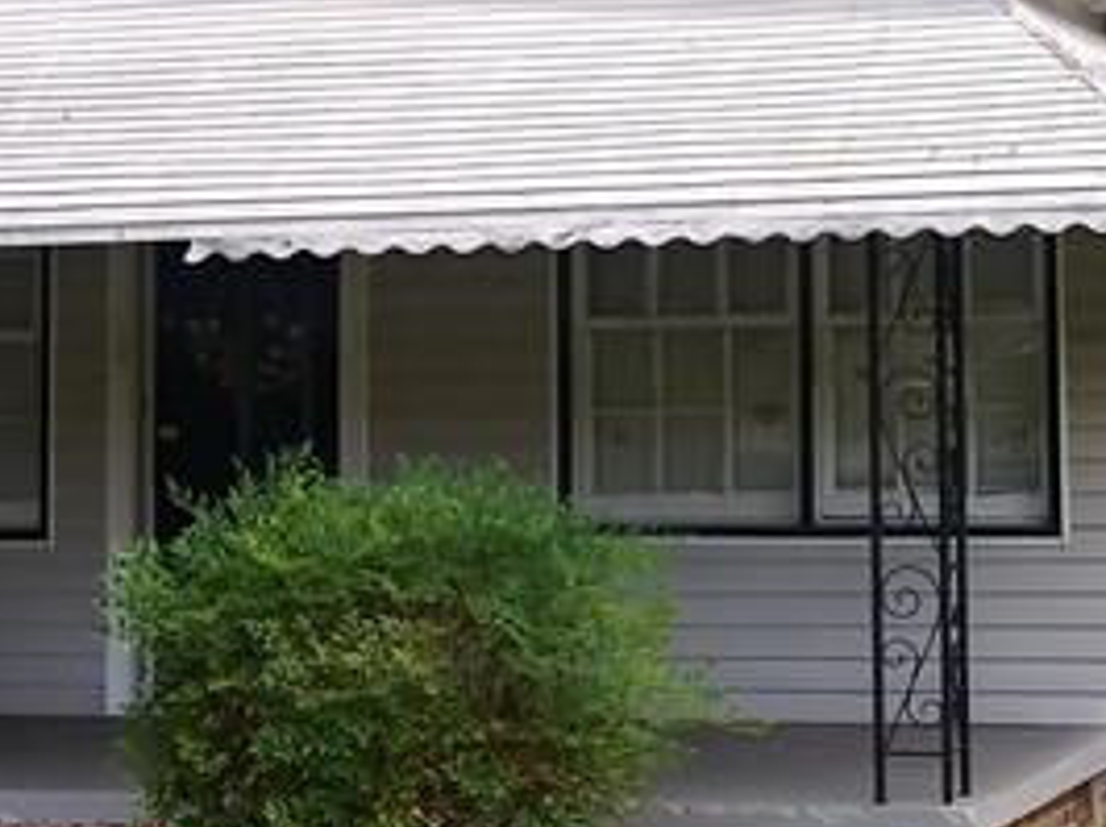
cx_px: 923
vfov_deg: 14.1
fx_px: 3320
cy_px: 87
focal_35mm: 104
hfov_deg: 18.7
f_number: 2.2
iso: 50
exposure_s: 1/303
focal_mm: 3.7
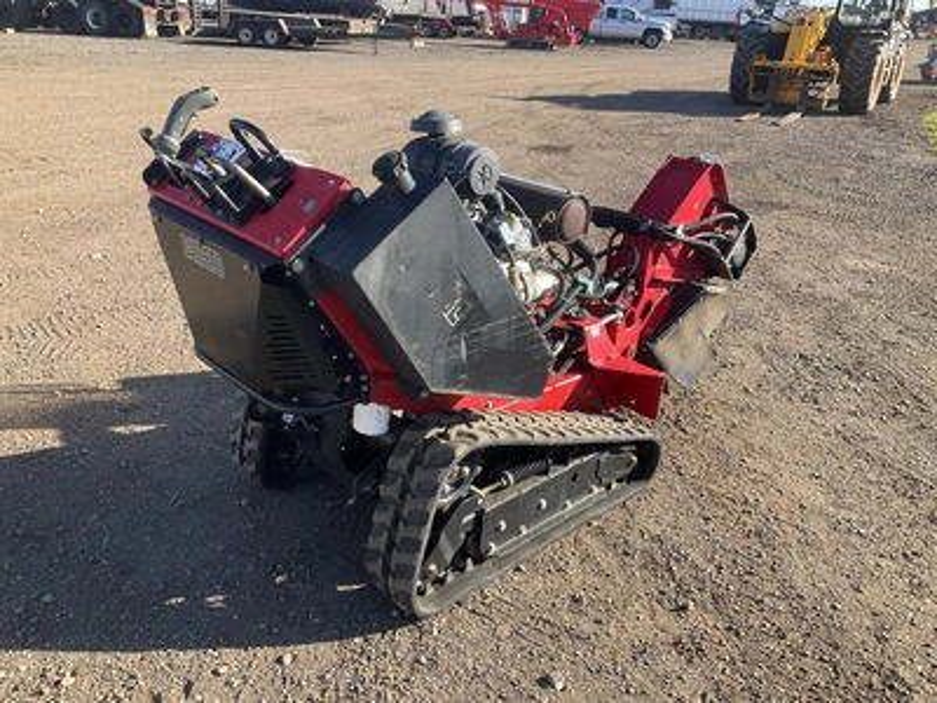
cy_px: 352
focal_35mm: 29
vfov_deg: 48.2
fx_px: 785
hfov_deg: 61.7
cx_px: 468
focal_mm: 3
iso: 25
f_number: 1.8
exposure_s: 1/491
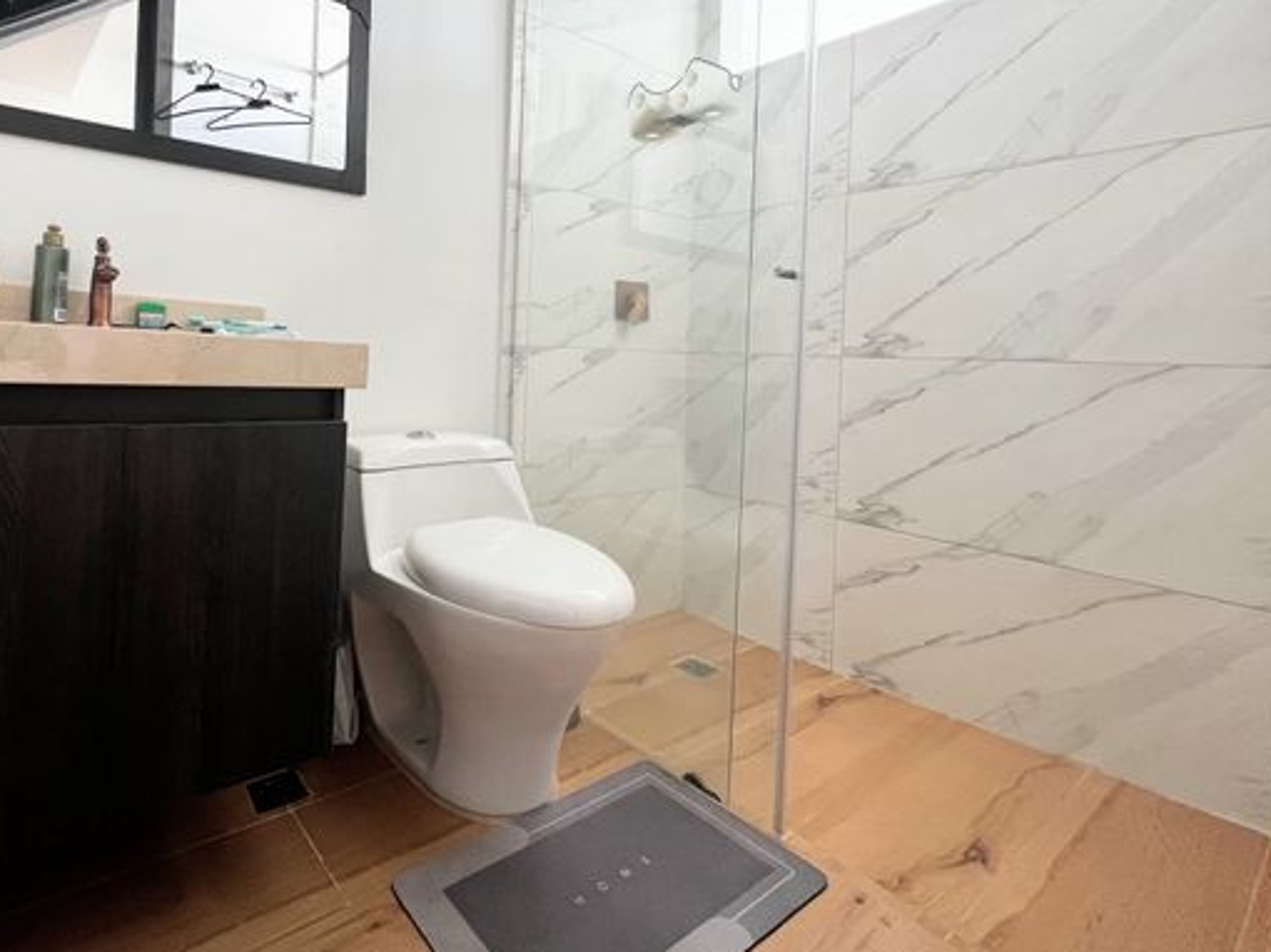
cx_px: 480
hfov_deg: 89.3
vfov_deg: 73.4
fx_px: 624
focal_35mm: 17
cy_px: 356
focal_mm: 1.57
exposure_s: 1/99
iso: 250
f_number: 1.8
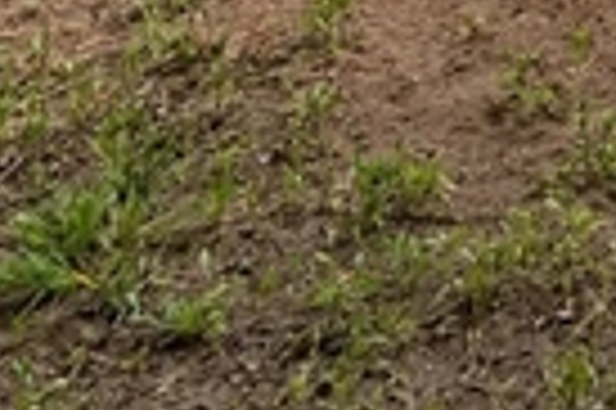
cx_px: 1470
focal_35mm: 120
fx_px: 2051
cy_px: -1057
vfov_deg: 8.3
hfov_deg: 13.0
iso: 125
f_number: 8
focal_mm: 16
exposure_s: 1/20
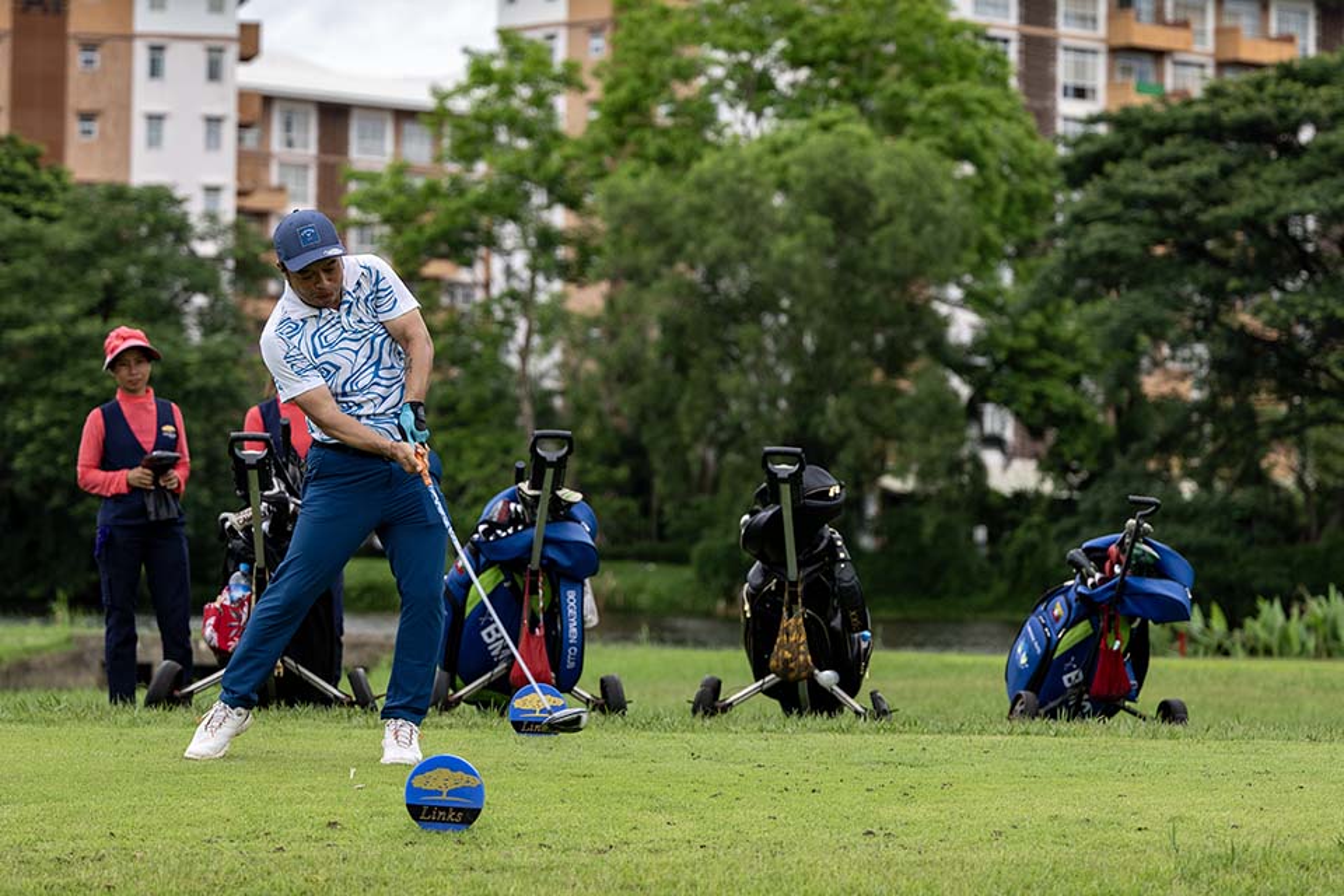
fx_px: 2874
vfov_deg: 17.7
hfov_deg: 26.3
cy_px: 448
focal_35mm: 77
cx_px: 672
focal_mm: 77
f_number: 2.8
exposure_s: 1/3200
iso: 320
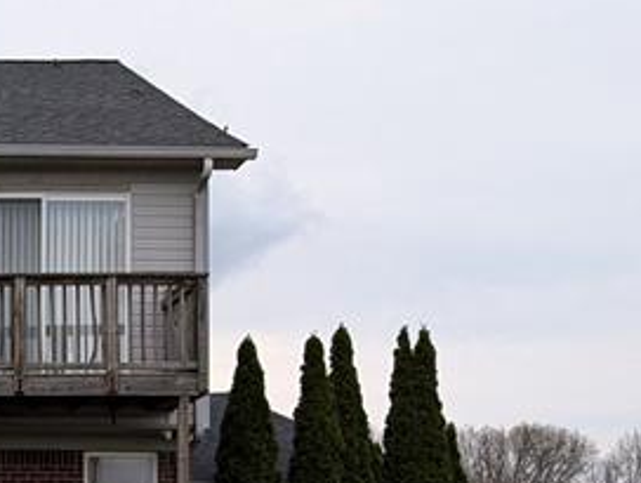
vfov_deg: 15.9
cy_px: 556
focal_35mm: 90
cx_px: -264
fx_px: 1670
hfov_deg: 19.5
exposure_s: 1/213
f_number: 1.68
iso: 20
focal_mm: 6.9
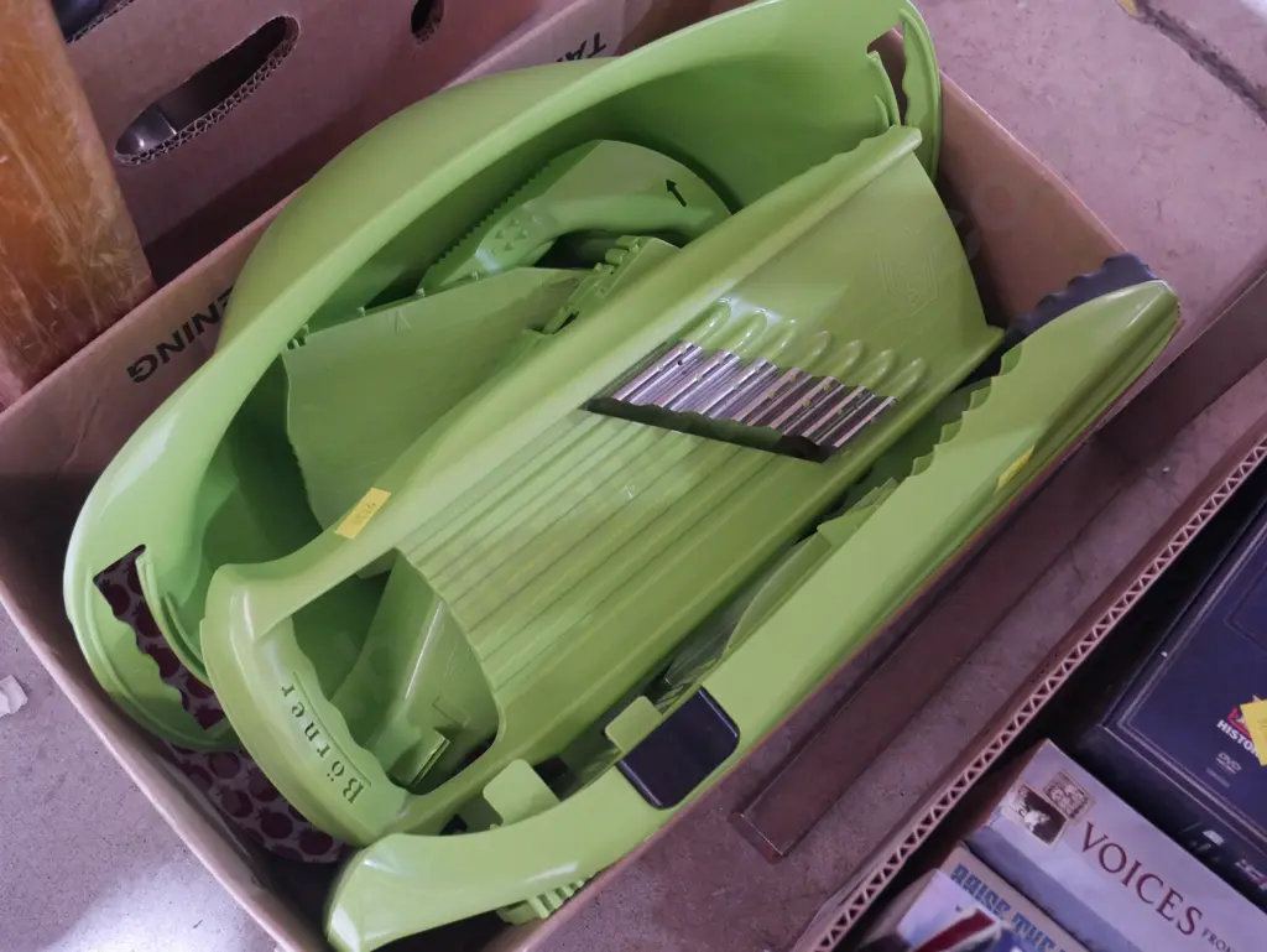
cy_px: 476
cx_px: 634
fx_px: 1611
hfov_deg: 42.9
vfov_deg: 32.9
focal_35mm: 44
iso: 3200
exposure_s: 1/25
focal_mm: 22
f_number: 4.7
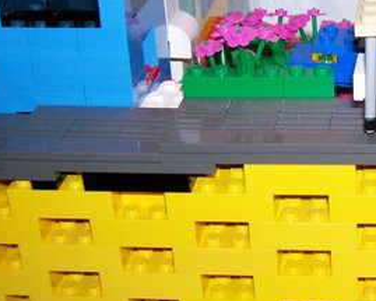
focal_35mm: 79
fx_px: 879
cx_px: 387
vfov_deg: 19.2
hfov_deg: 23.0
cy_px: 64
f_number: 2.7
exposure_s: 1/64
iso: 80
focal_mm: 5.6
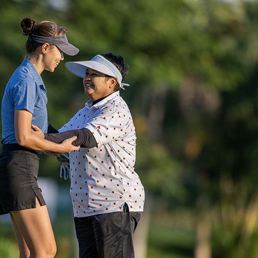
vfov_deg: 3.4
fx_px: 4317
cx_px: 83
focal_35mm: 512
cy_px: 129
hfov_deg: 3.4
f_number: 4
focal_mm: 400
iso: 280
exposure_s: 1/2000
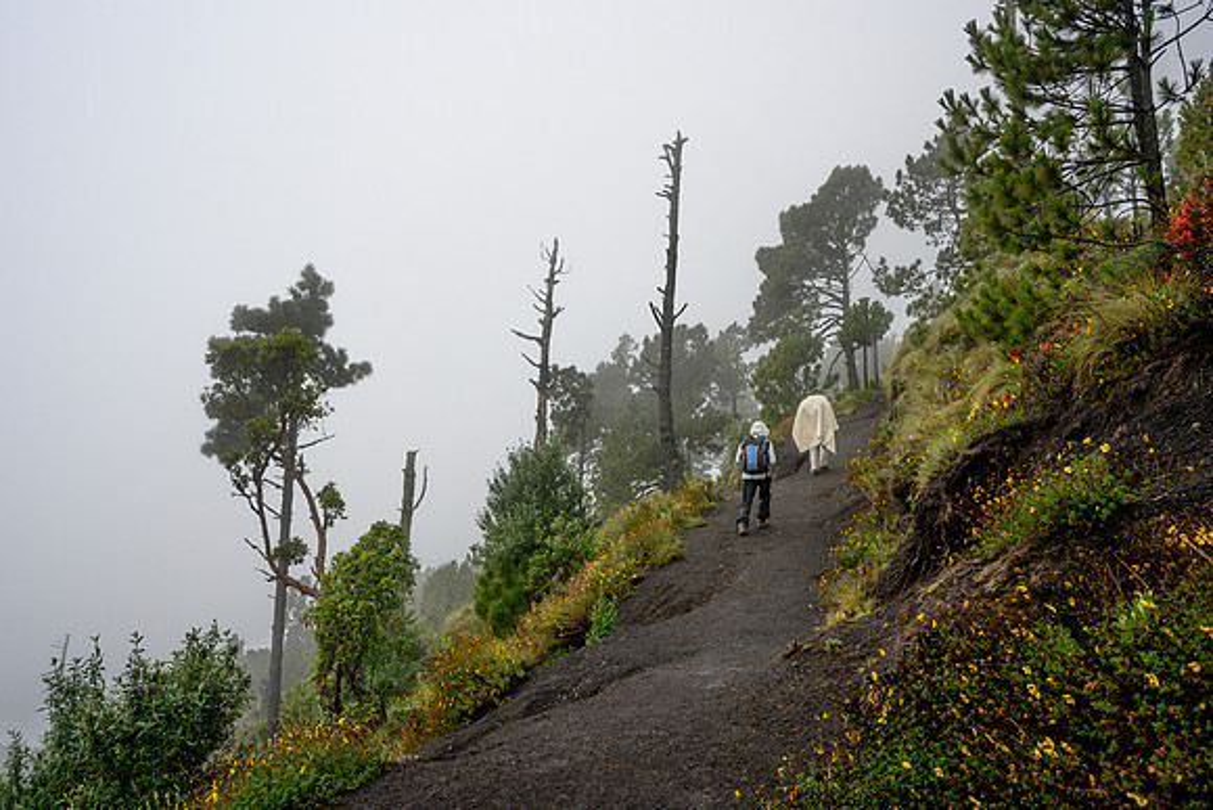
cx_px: 606
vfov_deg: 54.1
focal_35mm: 24
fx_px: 792
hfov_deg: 74.9
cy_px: 405
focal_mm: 23.5
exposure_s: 1/200
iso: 800
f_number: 4
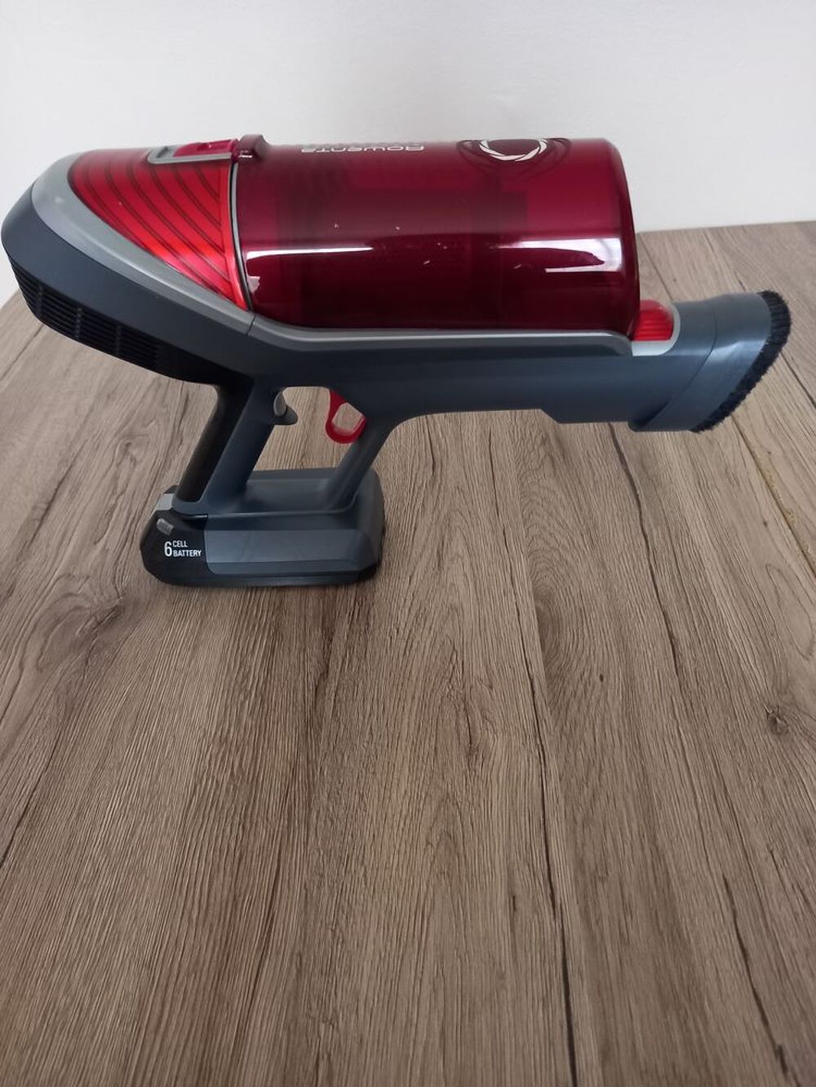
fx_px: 786
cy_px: 544
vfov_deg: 69.4
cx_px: 408
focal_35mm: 25
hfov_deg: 54.9
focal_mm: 4.6
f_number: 2
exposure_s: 1/20
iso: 500
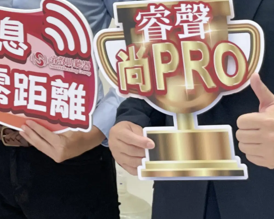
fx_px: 827
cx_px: -56
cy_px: -89
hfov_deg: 17.9
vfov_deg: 14.3
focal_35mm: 102
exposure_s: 1/60
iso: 80
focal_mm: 4.2
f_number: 1.6
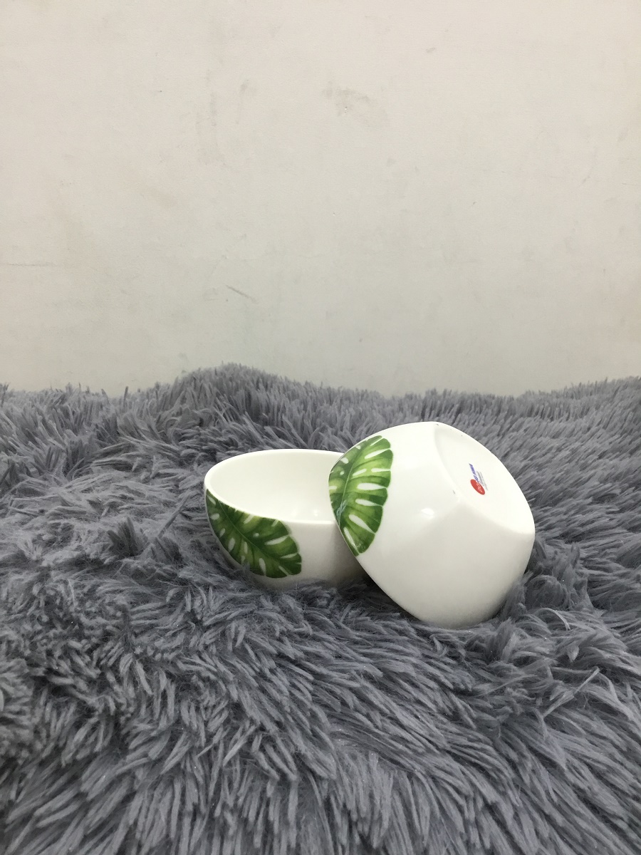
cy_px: 428
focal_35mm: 31
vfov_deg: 58.4
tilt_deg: -14.7
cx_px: 320
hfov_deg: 45.4
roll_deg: +1.0
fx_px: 765
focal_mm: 3.3
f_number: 2.4
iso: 100
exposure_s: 1/33
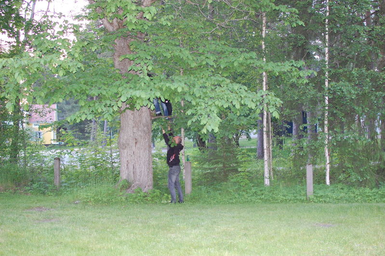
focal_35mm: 52
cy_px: 128
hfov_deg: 37.9
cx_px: 192
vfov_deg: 25.7
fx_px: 561
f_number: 2.8
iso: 1600
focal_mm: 35
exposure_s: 1/60
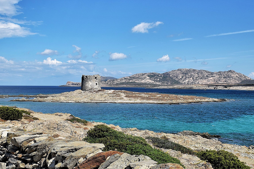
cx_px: 113
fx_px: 329
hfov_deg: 42.1
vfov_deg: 28.8
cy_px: 92
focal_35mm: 47
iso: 100
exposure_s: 1/400
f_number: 10
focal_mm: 23
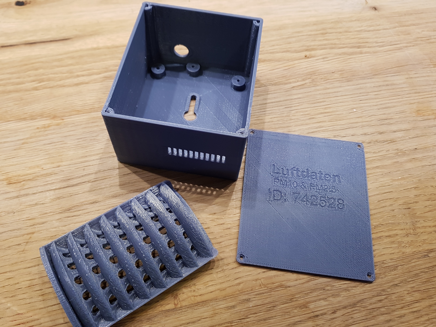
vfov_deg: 53.1
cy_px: 164
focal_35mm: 26
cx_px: 218
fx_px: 327
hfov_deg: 67.3
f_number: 1.7
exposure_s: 1/50
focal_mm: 4.2
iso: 100
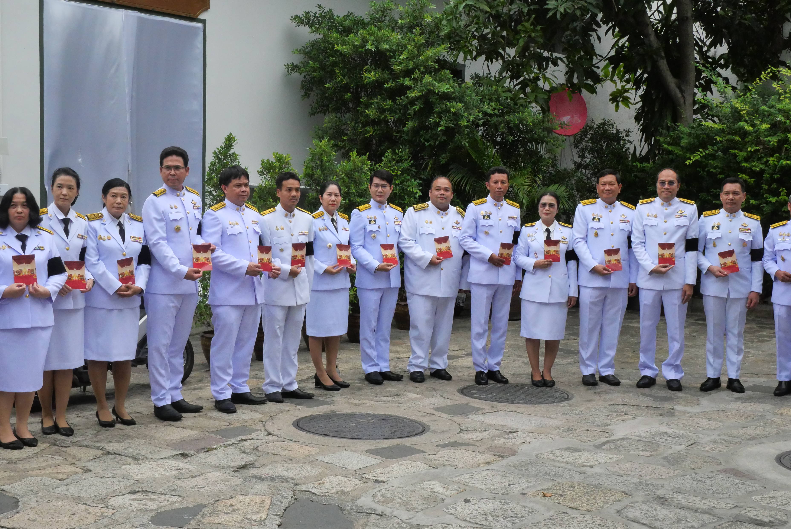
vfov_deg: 29.9
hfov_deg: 43.6
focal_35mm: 45
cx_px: 396
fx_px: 989
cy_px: 264
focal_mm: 22
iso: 3200
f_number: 9
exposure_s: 1/4000
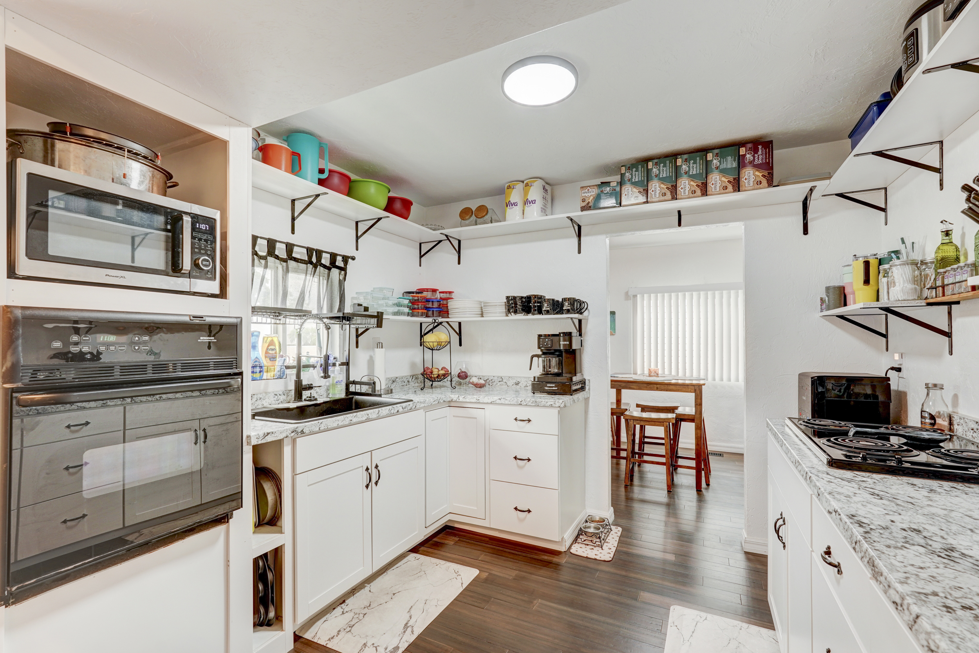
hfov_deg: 96.7
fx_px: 435
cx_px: 490
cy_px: 326
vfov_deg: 73.8
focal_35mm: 16
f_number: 8
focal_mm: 16
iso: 400
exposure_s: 1/13
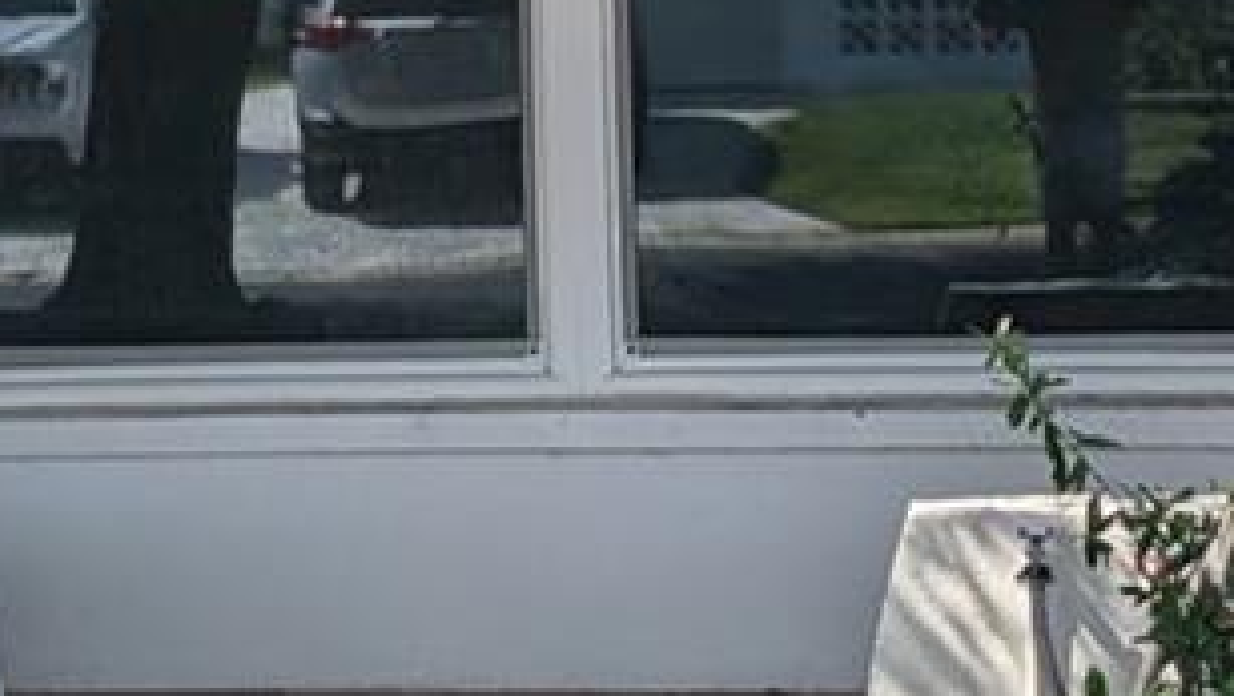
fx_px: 4452
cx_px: 261
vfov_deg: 8.8
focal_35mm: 136
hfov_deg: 15.7
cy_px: -197
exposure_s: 1/845
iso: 19
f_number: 1.68
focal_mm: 6.9
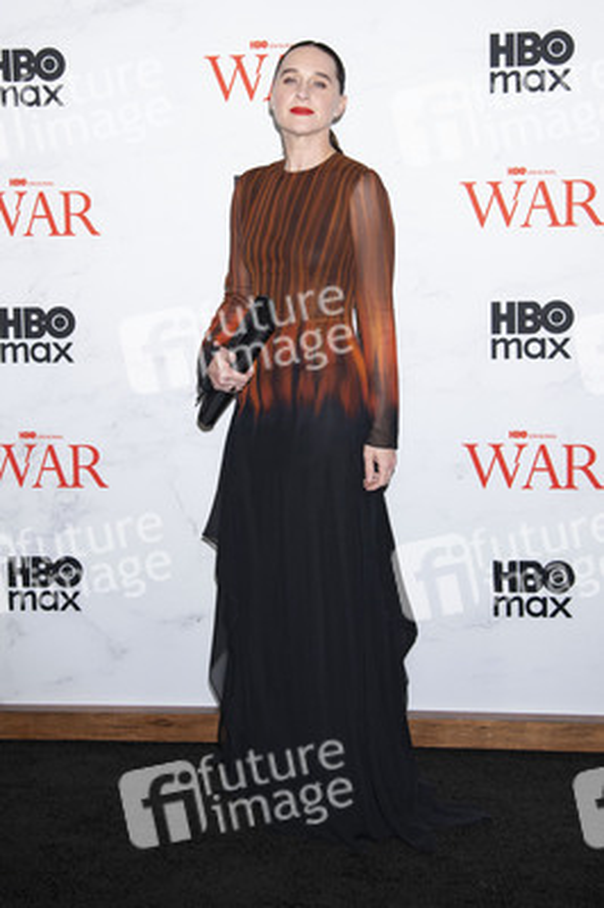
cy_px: 454
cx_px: 302
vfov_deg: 48.5
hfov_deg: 33.3
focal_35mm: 40
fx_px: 1008
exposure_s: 1/200
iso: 640
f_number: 5
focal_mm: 40
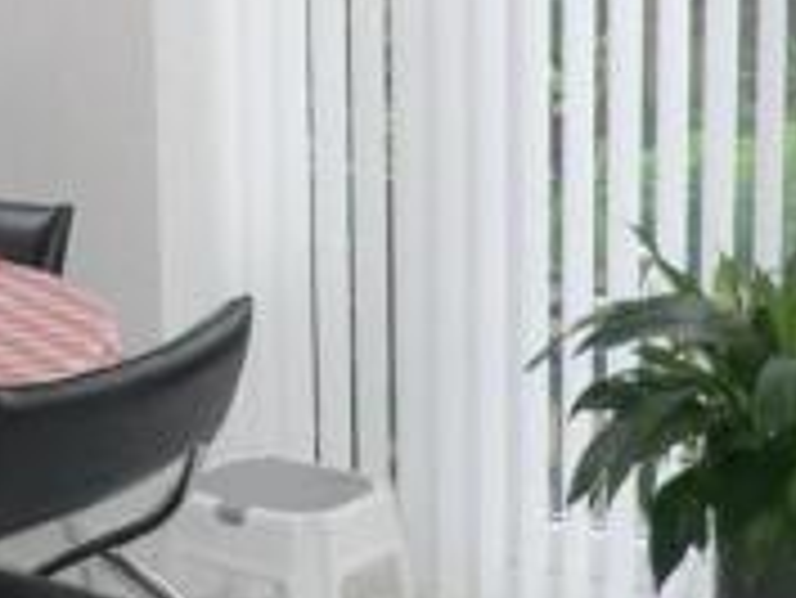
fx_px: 1818
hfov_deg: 24.7
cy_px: 227
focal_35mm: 79
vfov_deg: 18.7
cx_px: 425
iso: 400
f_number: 3.2
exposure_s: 1/60
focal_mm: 4.3
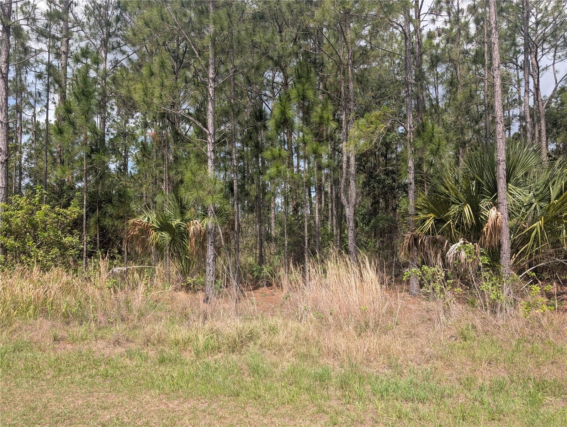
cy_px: 214
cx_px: 284
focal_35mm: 24
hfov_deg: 71.5
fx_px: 394
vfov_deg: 56.9
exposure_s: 1/615
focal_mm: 6.9
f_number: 1.68
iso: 19
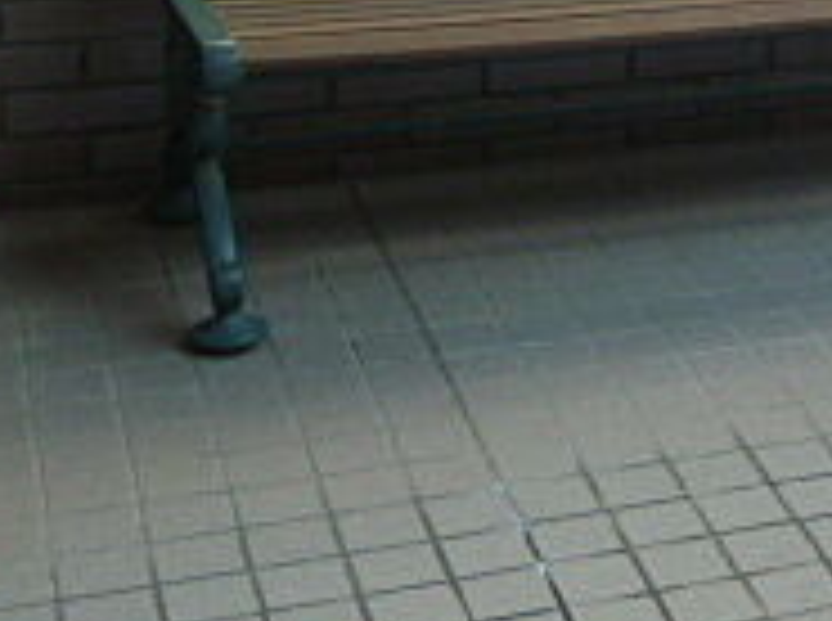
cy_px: -212
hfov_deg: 17.4
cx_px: 1165
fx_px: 2495
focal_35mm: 104
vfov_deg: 13.6
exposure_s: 1/100
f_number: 3.4
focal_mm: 5
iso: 125
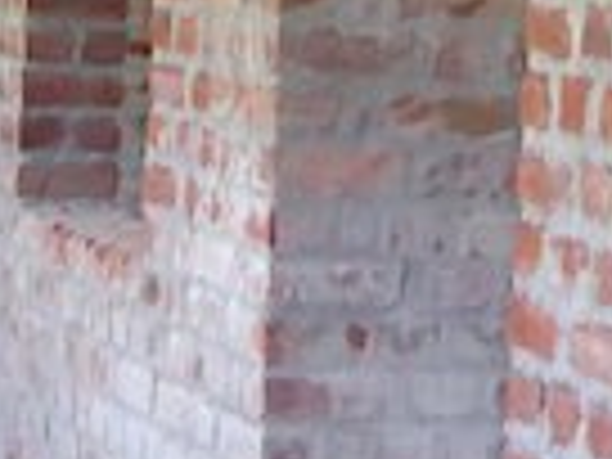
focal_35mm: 170
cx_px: 630
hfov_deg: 11.5
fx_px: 3006
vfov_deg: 8.7
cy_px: 72
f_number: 3.5
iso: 320
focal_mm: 5
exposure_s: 1/60
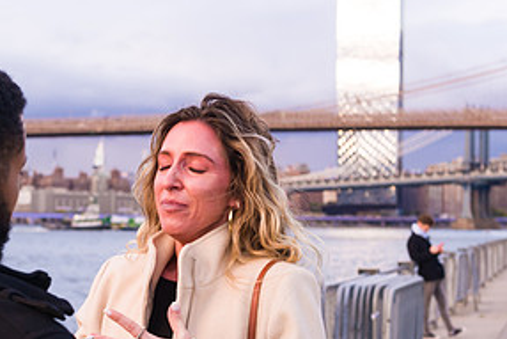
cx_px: 200
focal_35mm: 81
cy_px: 207
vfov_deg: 16.9
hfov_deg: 25.0
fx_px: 1141
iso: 250
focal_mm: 40
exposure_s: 1/200
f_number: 4
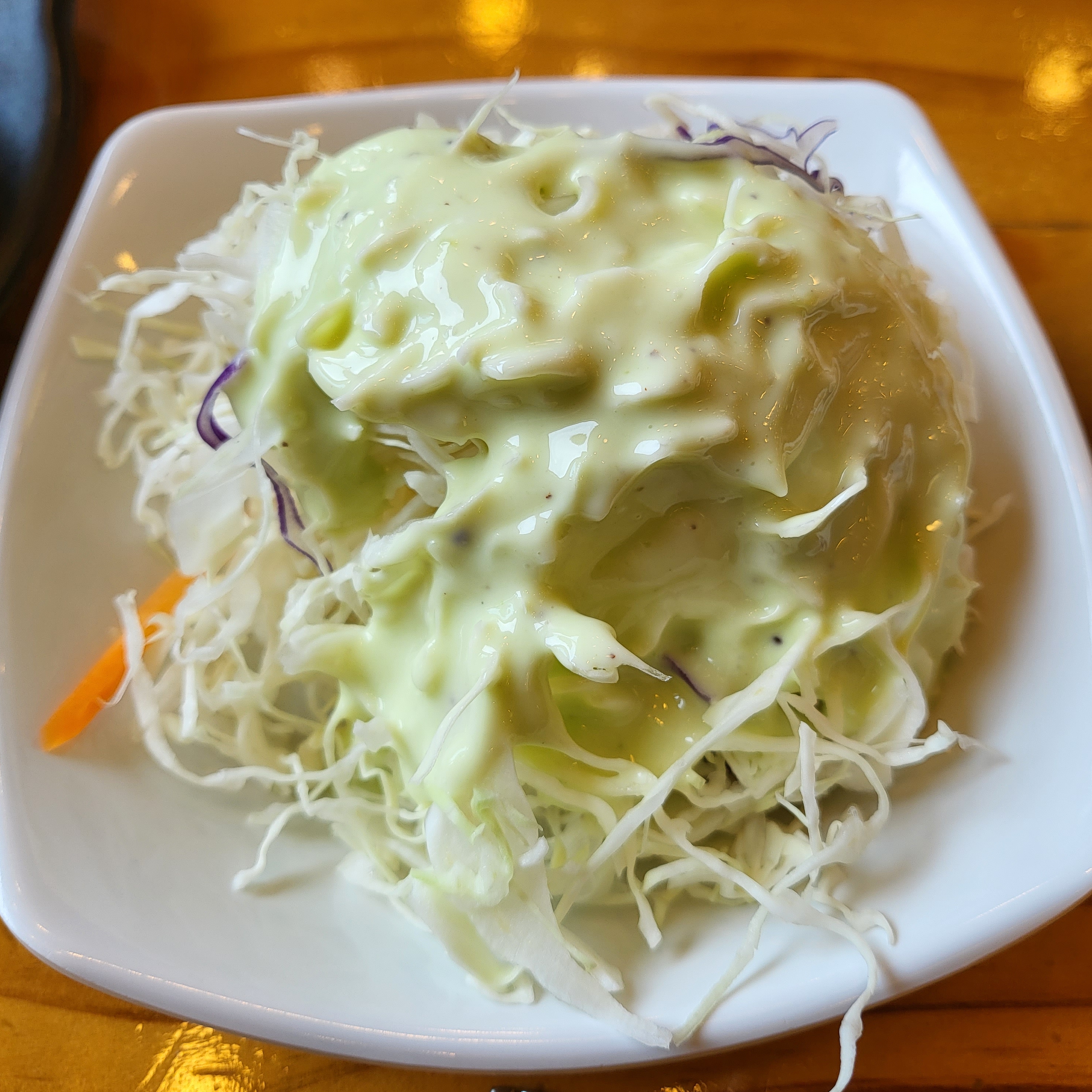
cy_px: 546
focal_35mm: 31
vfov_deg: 52.5
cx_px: 563
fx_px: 1106
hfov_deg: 52.5
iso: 50
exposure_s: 1/133
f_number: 1.8
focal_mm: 4.25
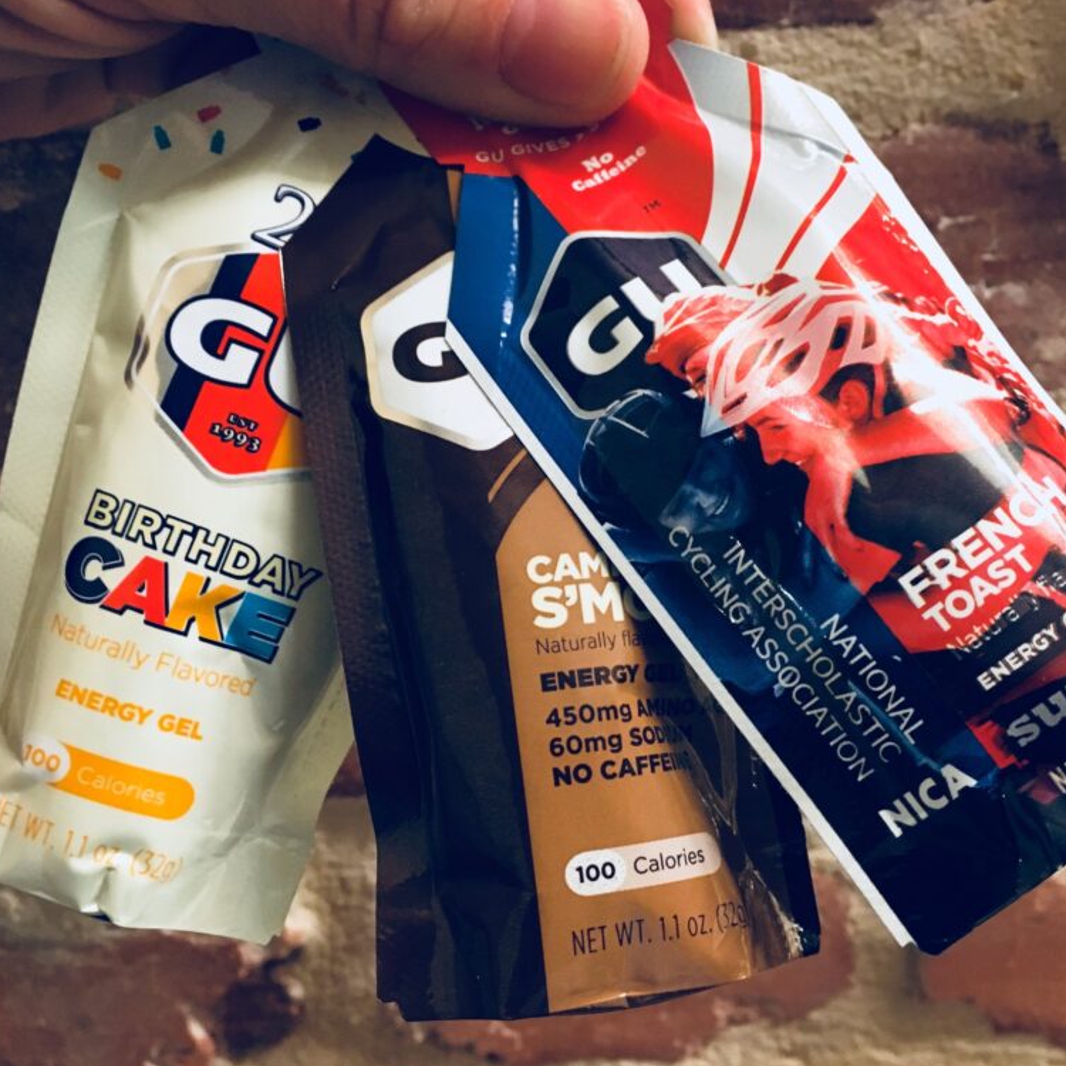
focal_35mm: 35
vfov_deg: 47.2
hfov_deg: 47.2
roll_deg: +3.3
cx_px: 578
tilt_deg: -23.3
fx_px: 1219
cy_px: 540
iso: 200
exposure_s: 1/17
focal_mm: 4.15
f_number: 2.2
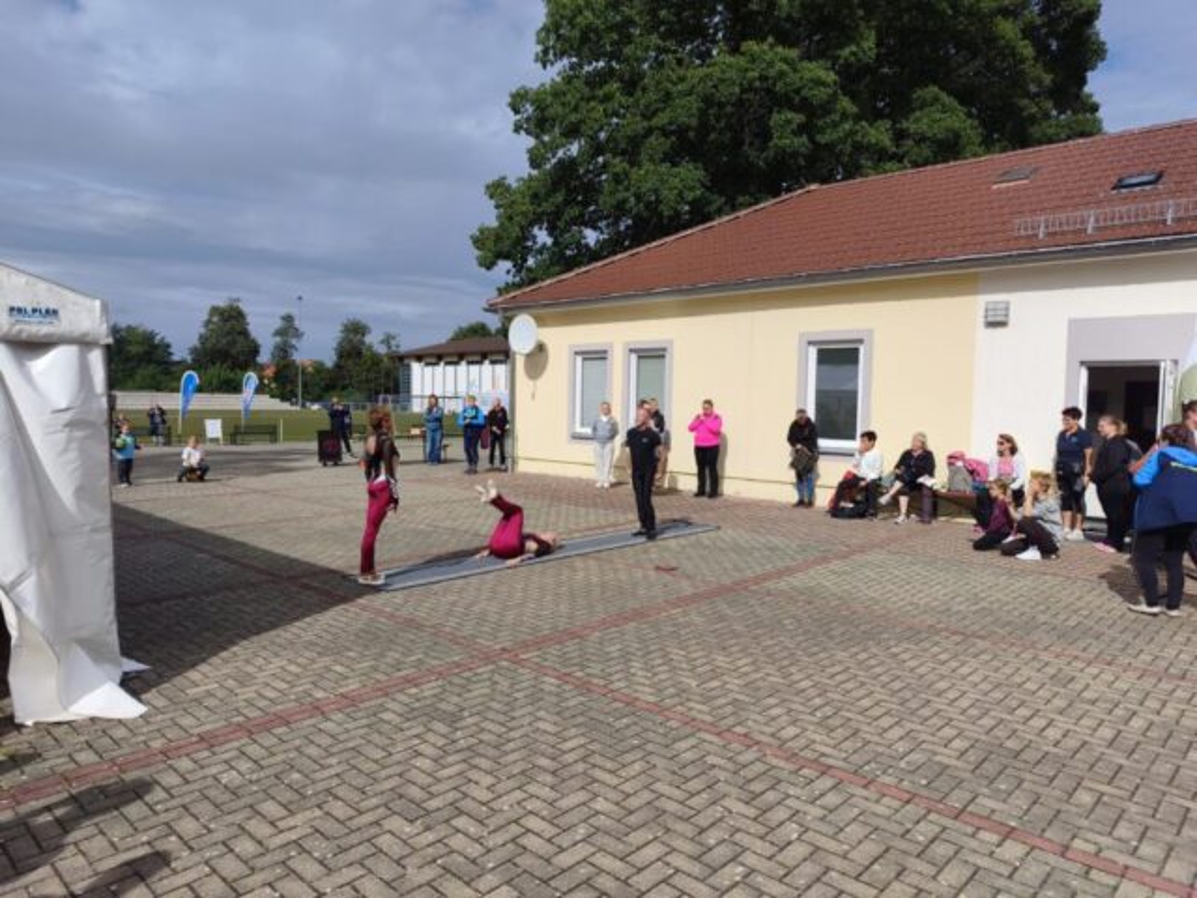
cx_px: 598
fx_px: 795
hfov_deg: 73.9
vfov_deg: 58.9
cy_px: 449
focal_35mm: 23
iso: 50
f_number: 1.7
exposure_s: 1/1717
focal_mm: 6.06
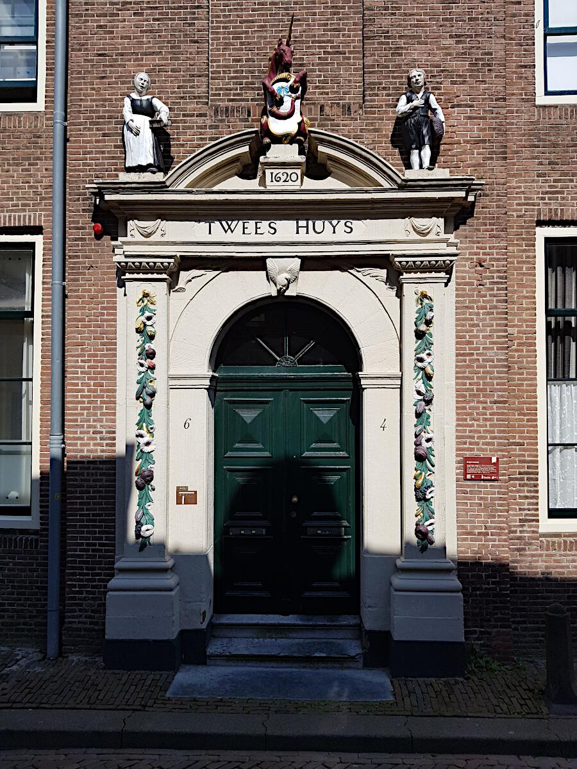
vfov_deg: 67.3
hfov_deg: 53.1
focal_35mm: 26
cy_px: 384
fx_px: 578
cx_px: 288
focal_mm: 4.2
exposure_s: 1/2680
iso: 40
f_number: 1.7
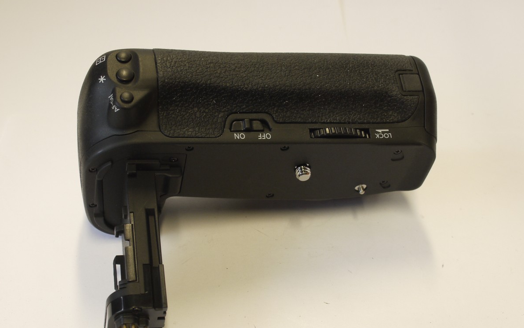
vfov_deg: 20.3
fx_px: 914
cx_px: 261
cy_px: 195
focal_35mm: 64
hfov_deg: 32.0
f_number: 8
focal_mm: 30
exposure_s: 1/25
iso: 400
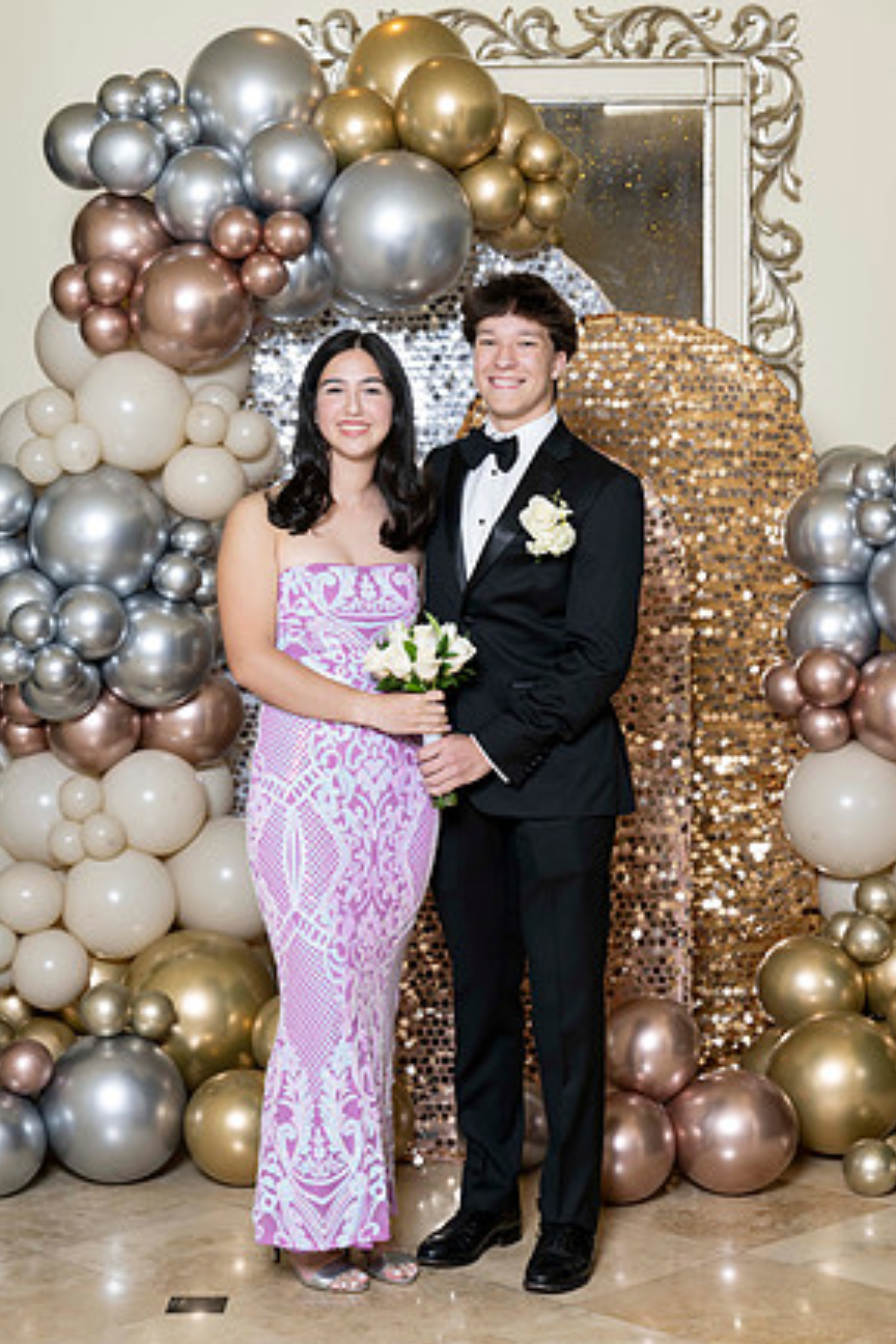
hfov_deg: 18.7
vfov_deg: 27.7
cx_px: 436
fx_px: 2725
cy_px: 666
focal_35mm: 73
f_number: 5.6
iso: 250
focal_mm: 70
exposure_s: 1/200
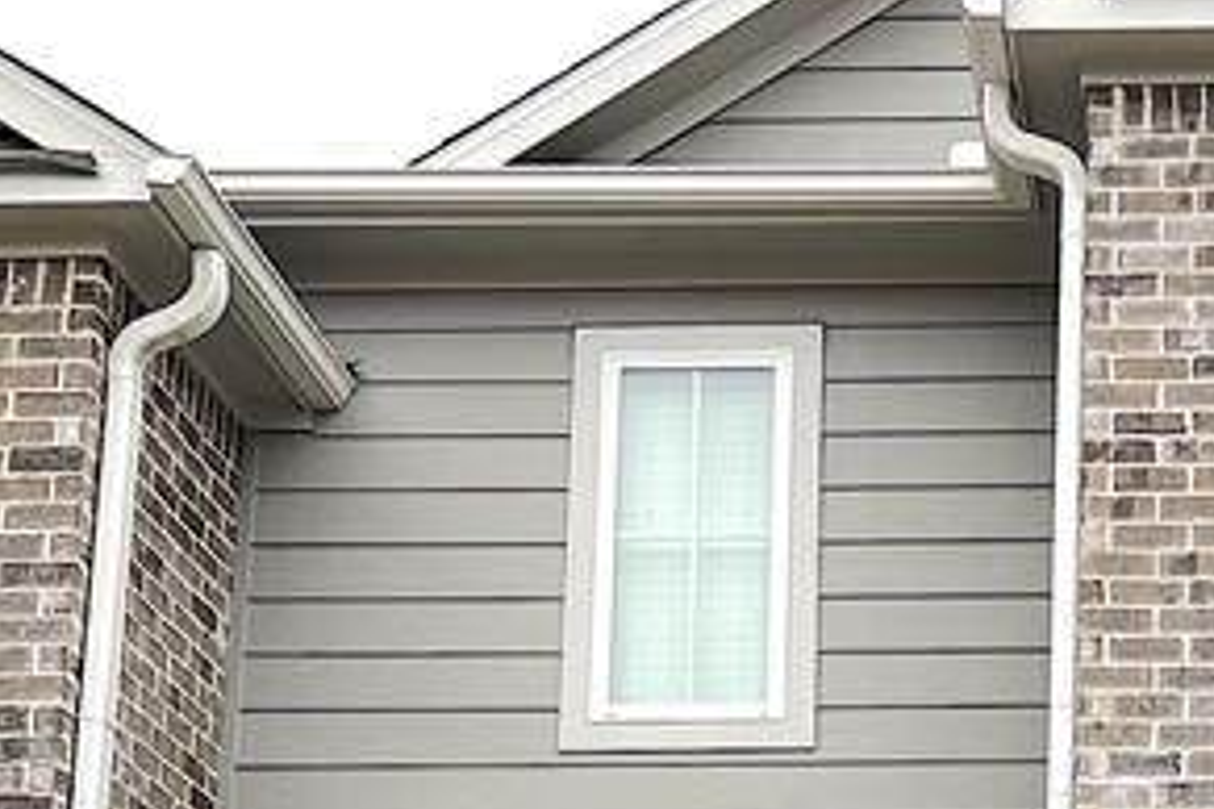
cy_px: 1009
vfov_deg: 13.9
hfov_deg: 20.8
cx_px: 1193
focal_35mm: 95
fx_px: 3203
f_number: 1.5
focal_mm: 5.7
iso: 50
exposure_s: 1/431
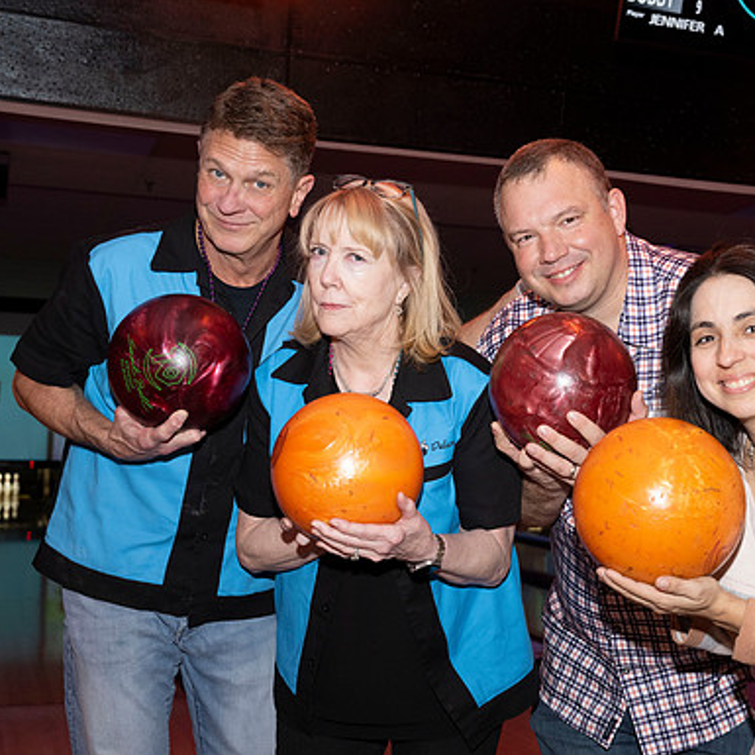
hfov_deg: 33.7
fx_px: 1234
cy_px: 378
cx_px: 512
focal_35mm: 50
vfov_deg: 34.0
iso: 1600
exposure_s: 1/60
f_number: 5.6
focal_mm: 39
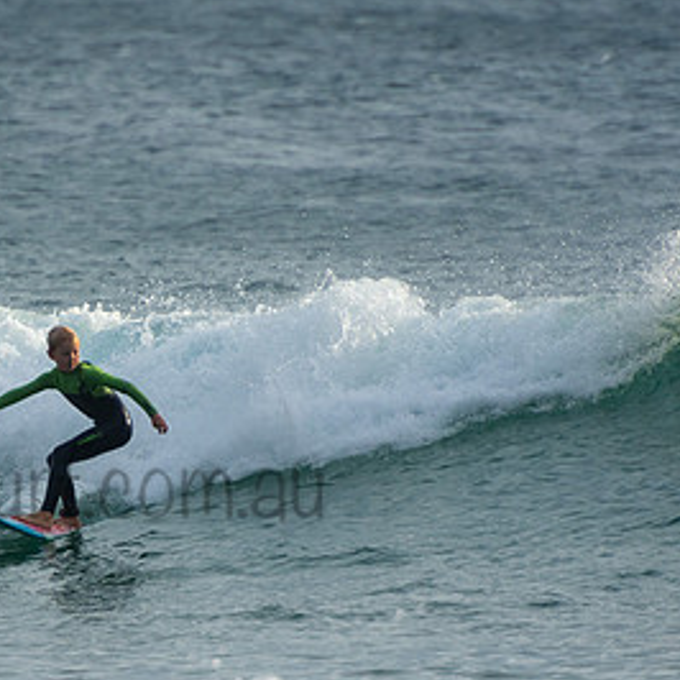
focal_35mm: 1114
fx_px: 24758
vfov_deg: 1.6
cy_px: 459
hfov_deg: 1.6
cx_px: 54
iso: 360
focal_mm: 400
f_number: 5.6
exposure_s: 1/1000
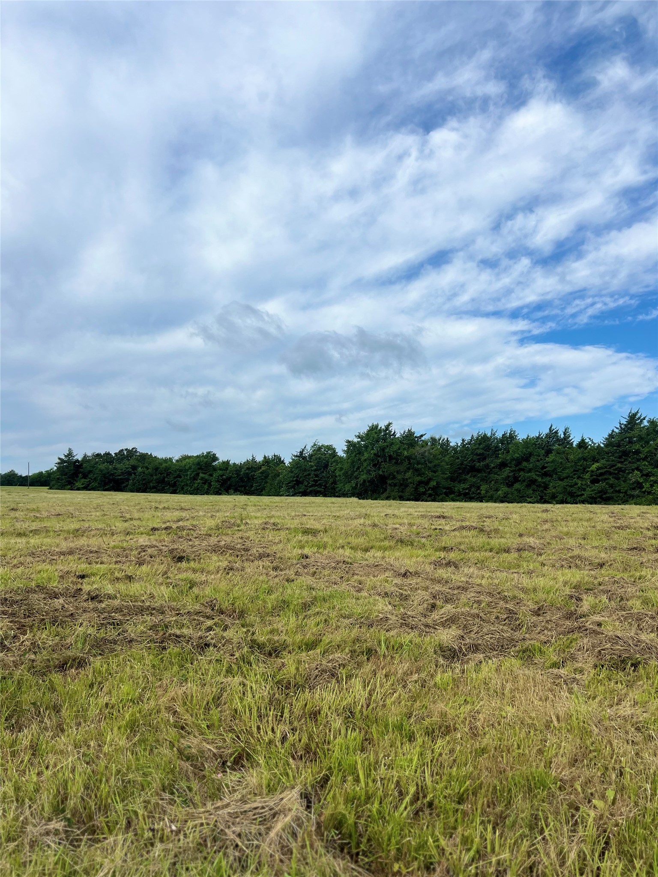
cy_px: 438
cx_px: 329
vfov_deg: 67.3
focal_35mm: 26
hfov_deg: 53.1
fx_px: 659
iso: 50
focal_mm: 5.7
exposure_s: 1/5076
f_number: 1.5
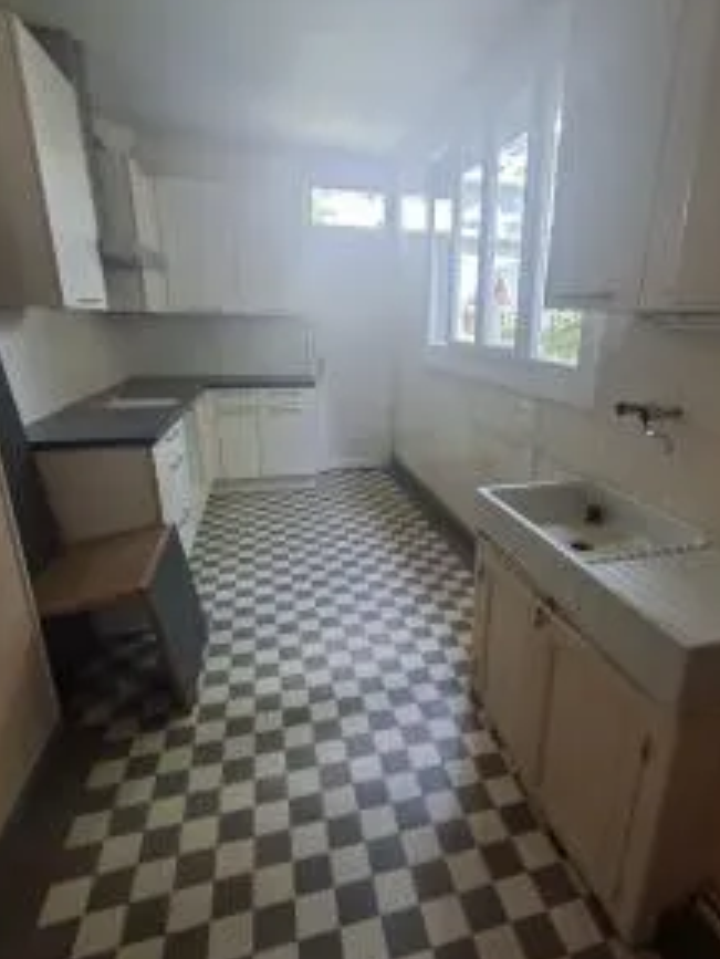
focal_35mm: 18
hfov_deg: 71.2
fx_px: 499
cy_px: 491
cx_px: 415
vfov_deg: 87.7
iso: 100
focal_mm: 1.74
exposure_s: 1/40
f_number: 2.2
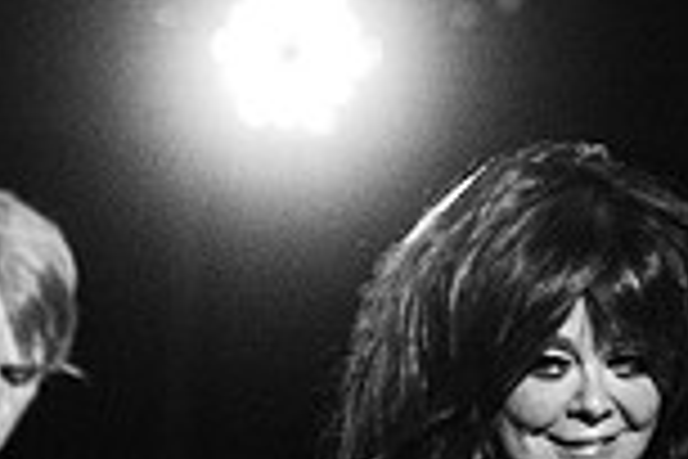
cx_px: 875
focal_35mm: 1251
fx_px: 23906
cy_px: 44
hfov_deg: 1.6
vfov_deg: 1.1
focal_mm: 200
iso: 2000
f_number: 4
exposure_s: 1/400
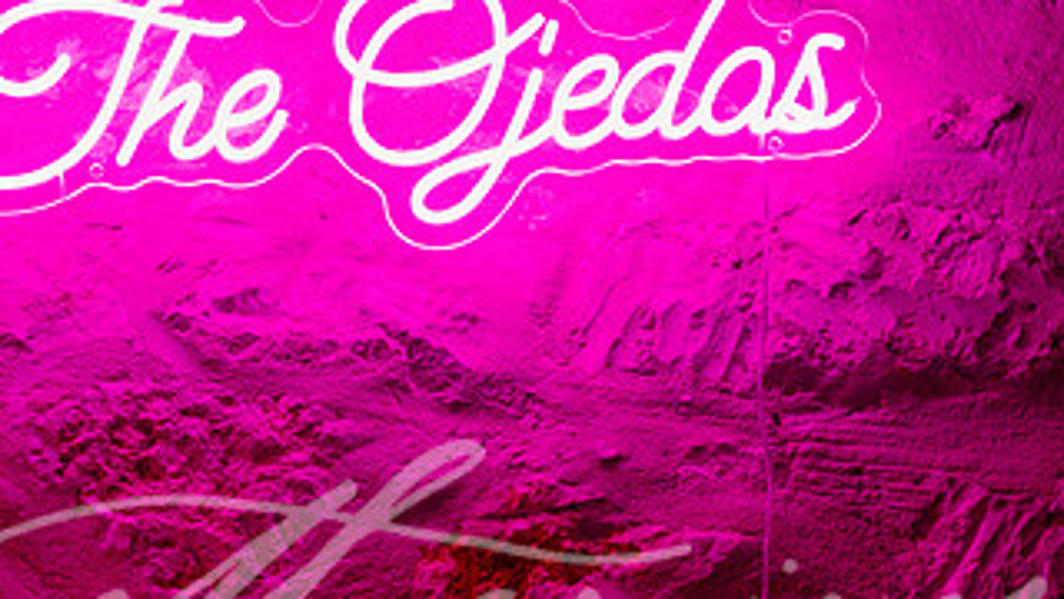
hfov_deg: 16.1
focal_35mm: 133
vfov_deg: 9.1
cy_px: 251
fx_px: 3752
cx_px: 293
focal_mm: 70
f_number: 3.5
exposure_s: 1/320
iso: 1250
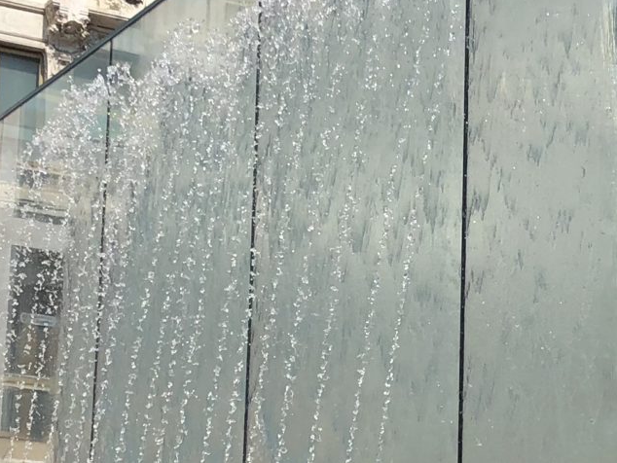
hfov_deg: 17.3
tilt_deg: +12.4
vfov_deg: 13.0
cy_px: 379
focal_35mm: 113
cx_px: 479
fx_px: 2015
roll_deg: -1.1
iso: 20
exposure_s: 1/2525
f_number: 1.8
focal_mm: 3.99
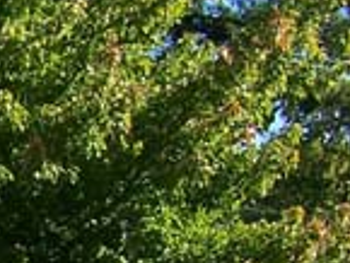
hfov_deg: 8.6
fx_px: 2115
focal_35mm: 209
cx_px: -492
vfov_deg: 6.9
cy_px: 462
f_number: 4
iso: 80
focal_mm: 6.3
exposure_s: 1/500
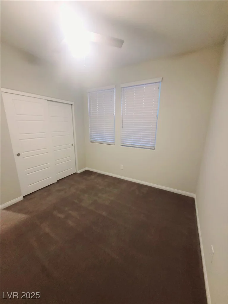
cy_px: 152
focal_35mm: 13
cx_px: 114
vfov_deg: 106.2
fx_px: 114
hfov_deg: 89.9
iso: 640
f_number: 2.2
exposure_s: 1/30
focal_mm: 1.74
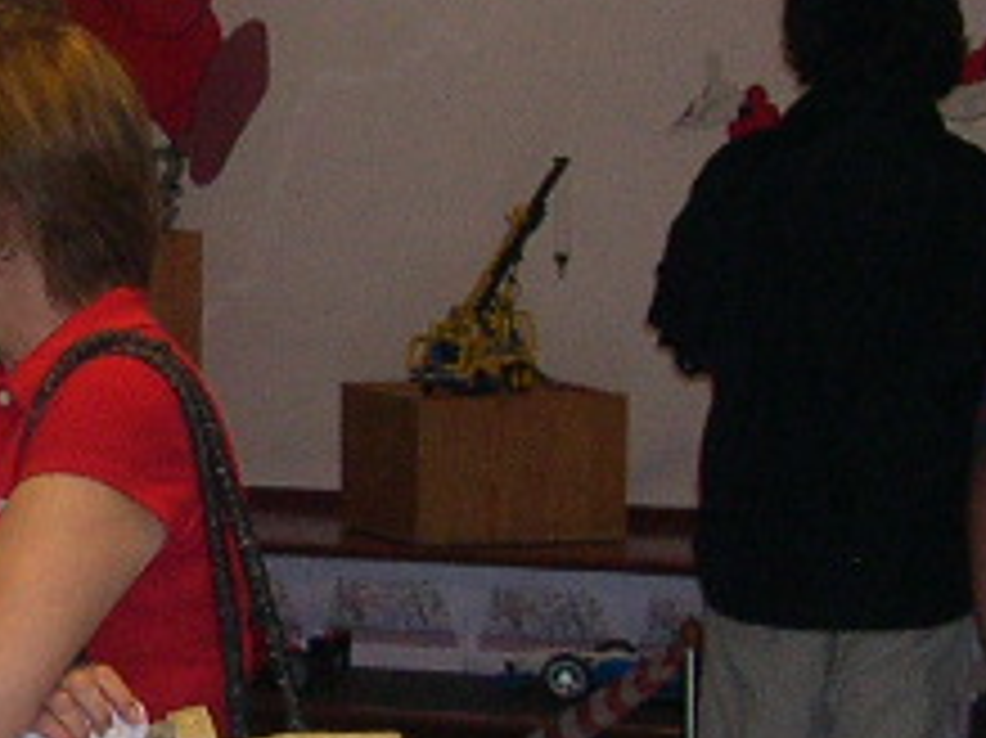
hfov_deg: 8.8
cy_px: 256
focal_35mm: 220
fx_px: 6263
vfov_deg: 6.7
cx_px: -396
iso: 283
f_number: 3.1
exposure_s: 1/60
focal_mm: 10.1
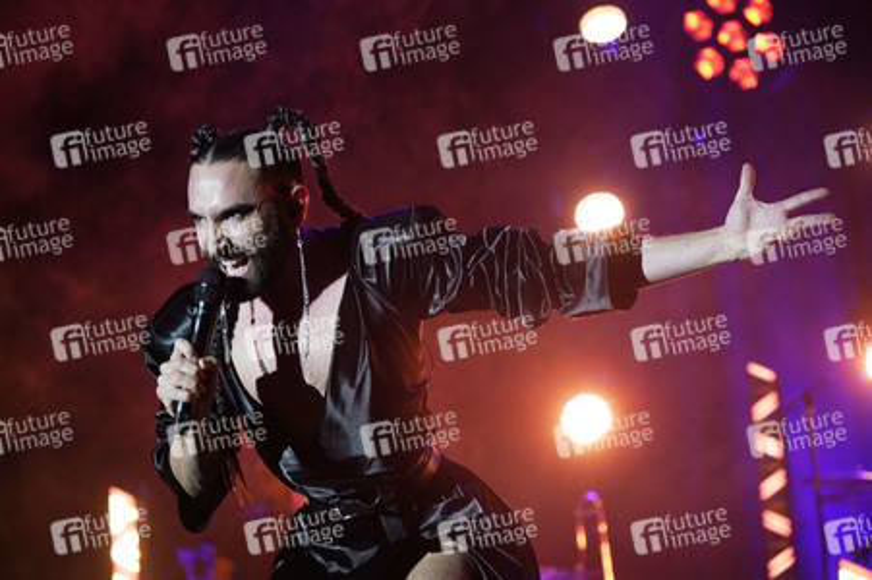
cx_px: 436
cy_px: 290
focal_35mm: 99
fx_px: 2396
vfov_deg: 13.8
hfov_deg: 20.6
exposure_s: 1/250
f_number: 4.5
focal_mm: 99
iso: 2000
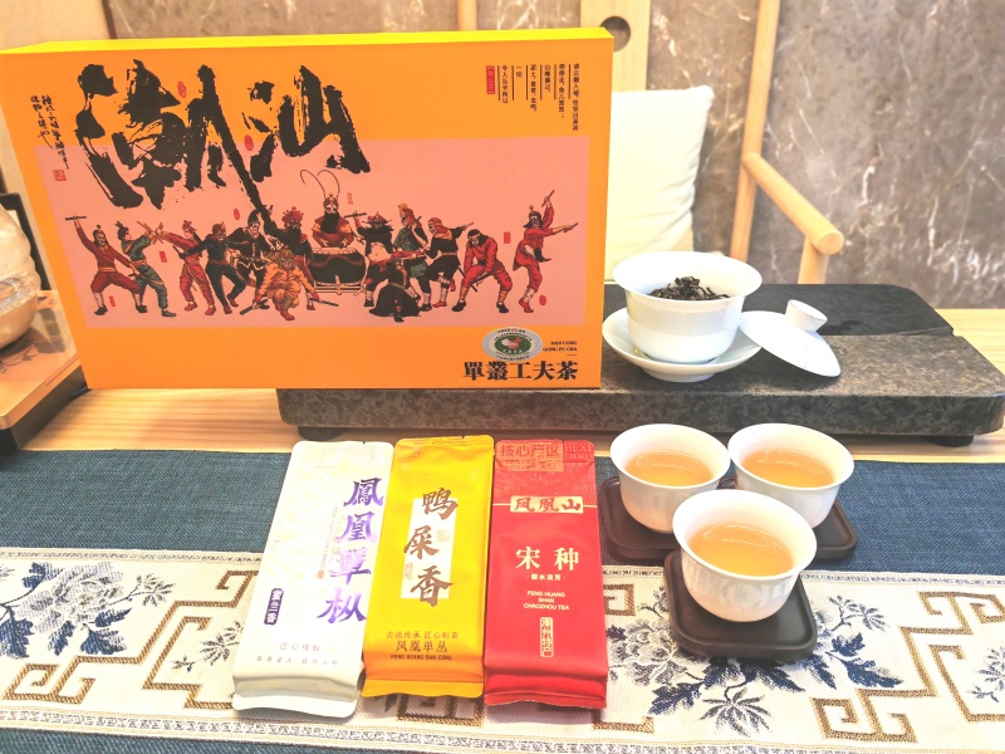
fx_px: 784
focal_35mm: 27
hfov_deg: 65.3
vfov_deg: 51.4
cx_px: 502
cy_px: 377
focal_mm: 5.53
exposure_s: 1/100
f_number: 1.8
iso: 320
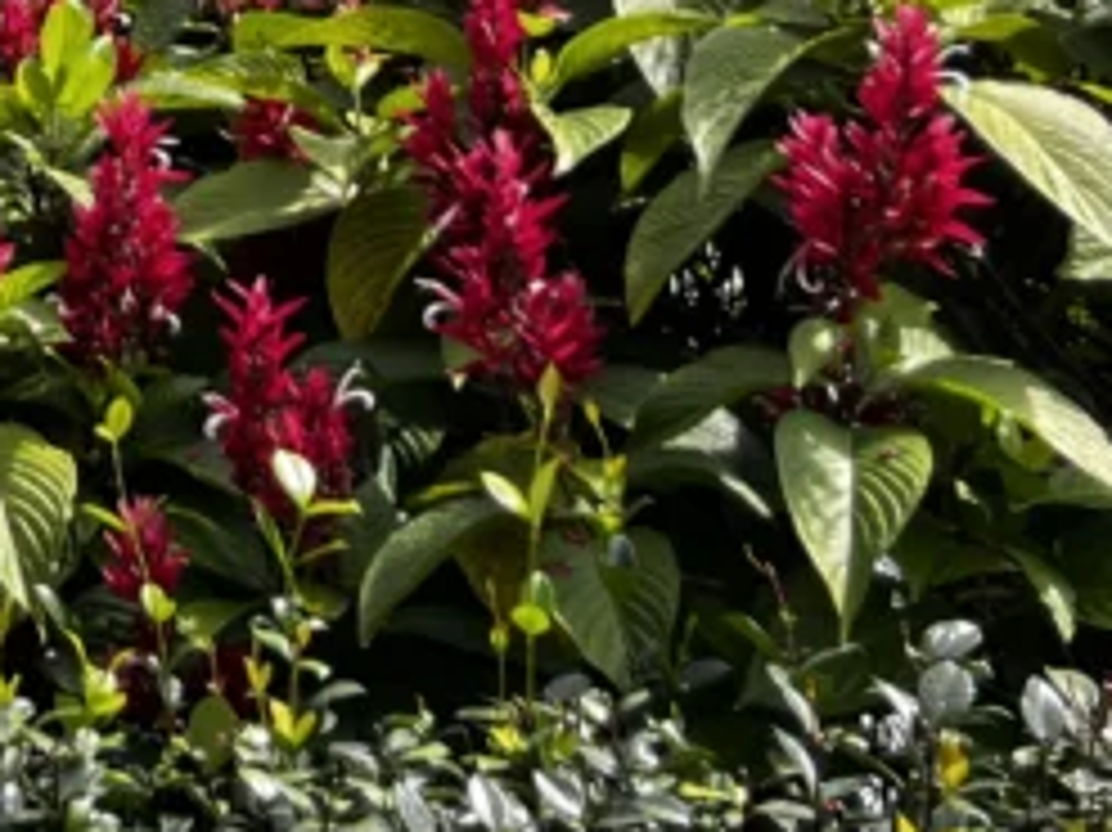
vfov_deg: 12.7
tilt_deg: +6.8
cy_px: -585
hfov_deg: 16.9
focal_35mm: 108
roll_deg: +0.3
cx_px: -437
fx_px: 3468
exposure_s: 1/676
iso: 50
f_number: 1.6
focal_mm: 5.1
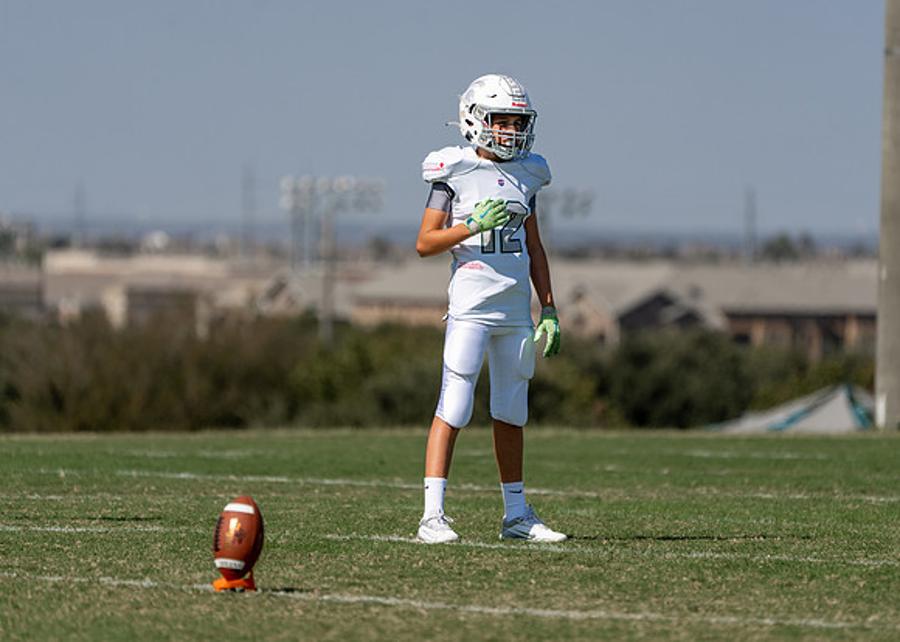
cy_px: 308
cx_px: 487
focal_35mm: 420
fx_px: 10743
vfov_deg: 3.4
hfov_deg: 4.8
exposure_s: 1/1250
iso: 100
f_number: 5.6
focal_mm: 370
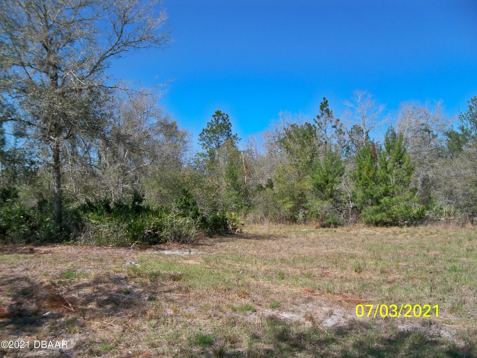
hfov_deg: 52.6
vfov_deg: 40.7
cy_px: 179
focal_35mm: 35
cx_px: 238
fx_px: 483
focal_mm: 6.2
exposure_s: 1/640
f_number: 3.5
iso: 80
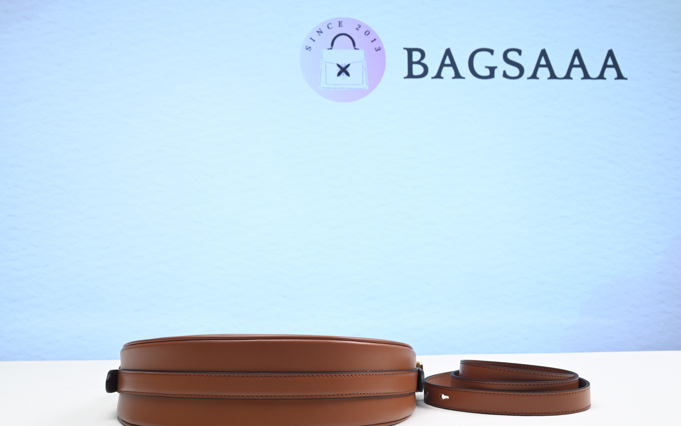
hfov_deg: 47.2
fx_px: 779
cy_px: 225
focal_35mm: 42
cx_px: 339
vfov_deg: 30.5
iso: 100
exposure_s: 1/2
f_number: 16
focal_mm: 41
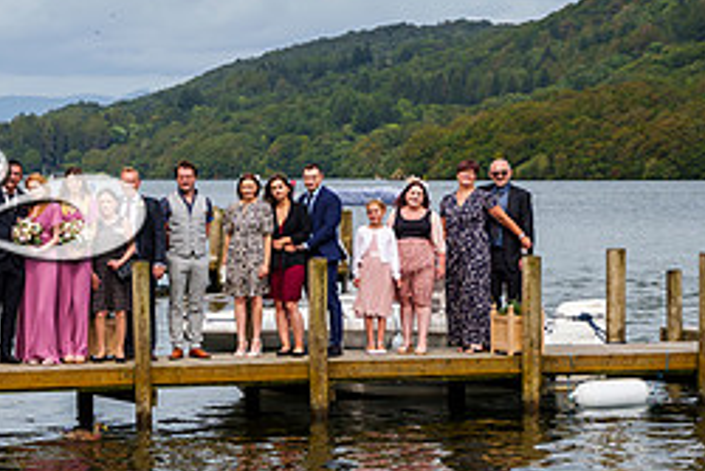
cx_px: -48
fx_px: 2684
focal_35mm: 137
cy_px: 233
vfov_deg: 10.0
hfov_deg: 14.6
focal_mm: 59
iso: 400
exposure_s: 1/8000
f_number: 3.5
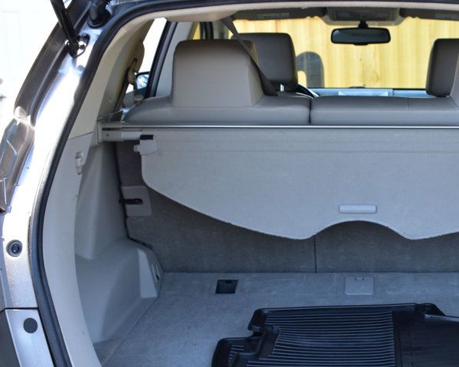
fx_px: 880
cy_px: 257
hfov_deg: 28.4
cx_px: 386
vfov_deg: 23.4
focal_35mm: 65
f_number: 8
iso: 400
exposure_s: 1/80
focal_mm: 27
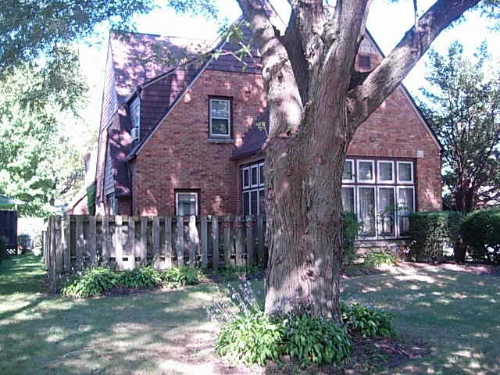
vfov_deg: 37.7
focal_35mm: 38
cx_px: 250
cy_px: 188
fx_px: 549
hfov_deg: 49.0
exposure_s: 1/104
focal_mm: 7.8
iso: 79
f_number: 2.8
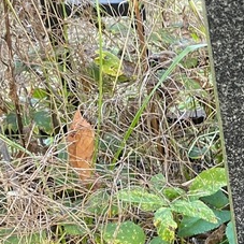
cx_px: 410
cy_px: 170
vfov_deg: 21.3
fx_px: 646
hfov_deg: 18.0
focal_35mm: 81
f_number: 1.8
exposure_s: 1/90
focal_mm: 4.25
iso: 125
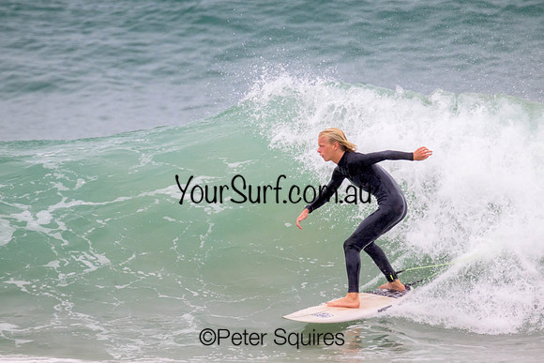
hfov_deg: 2.4
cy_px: 164
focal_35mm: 877
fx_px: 13255
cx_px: 298
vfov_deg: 1.6
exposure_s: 1/2000
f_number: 11
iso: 1600
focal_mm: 800
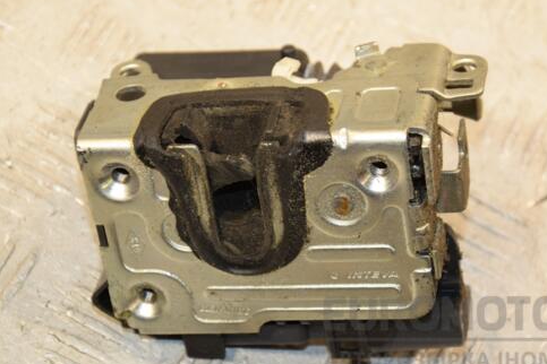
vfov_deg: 9.8
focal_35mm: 140
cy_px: 163
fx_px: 2121
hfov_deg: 14.7
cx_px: 302
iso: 800
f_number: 6.3
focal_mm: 75
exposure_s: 1/200
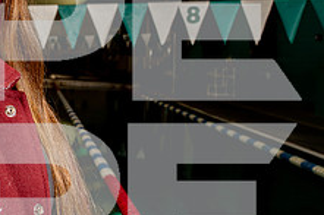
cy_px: 24
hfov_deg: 27.7
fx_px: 567
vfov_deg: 21.1
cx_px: -72
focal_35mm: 63
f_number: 7.1
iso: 400
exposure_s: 1/125
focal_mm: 24
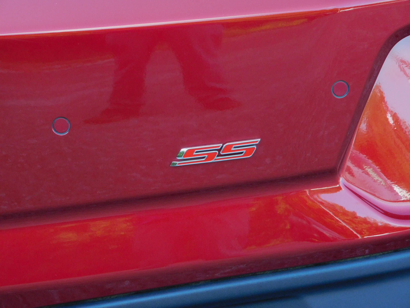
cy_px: 154
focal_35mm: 250
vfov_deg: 5.9
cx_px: 205
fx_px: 2961
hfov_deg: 7.9
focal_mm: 44.8
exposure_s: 1/100
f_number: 5.5
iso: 400
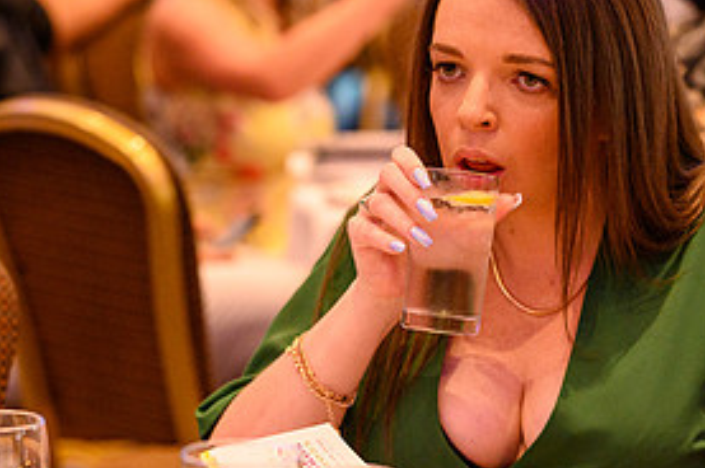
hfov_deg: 11.6
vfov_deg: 7.7
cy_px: 176
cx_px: 420
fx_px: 3482
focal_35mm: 178
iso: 4000
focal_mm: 85
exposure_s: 1/250
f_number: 2.8
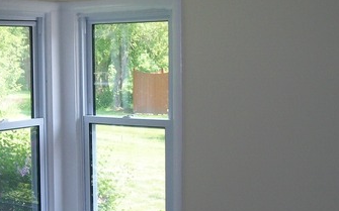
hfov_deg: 27.6
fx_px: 674
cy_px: 127
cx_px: 67
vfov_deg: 17.8
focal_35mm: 73
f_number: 2.7
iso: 80
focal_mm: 6
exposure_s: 1/125
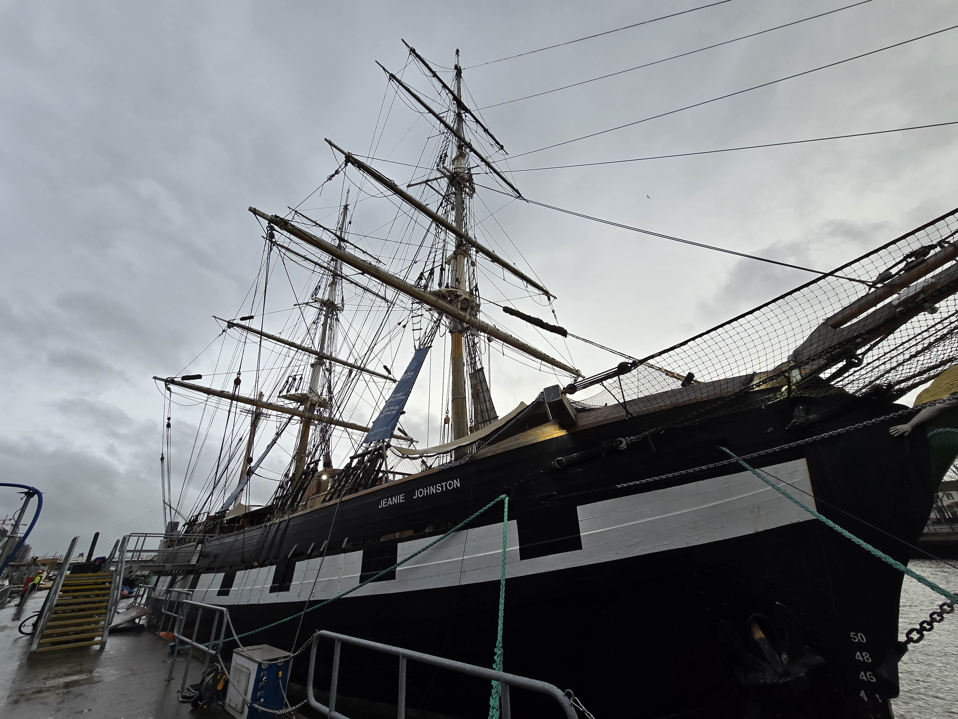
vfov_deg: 89.9
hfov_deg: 106.2
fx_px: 360
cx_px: 479
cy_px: 360
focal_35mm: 13
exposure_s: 1/183
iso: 50
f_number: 2.2
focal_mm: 2.2
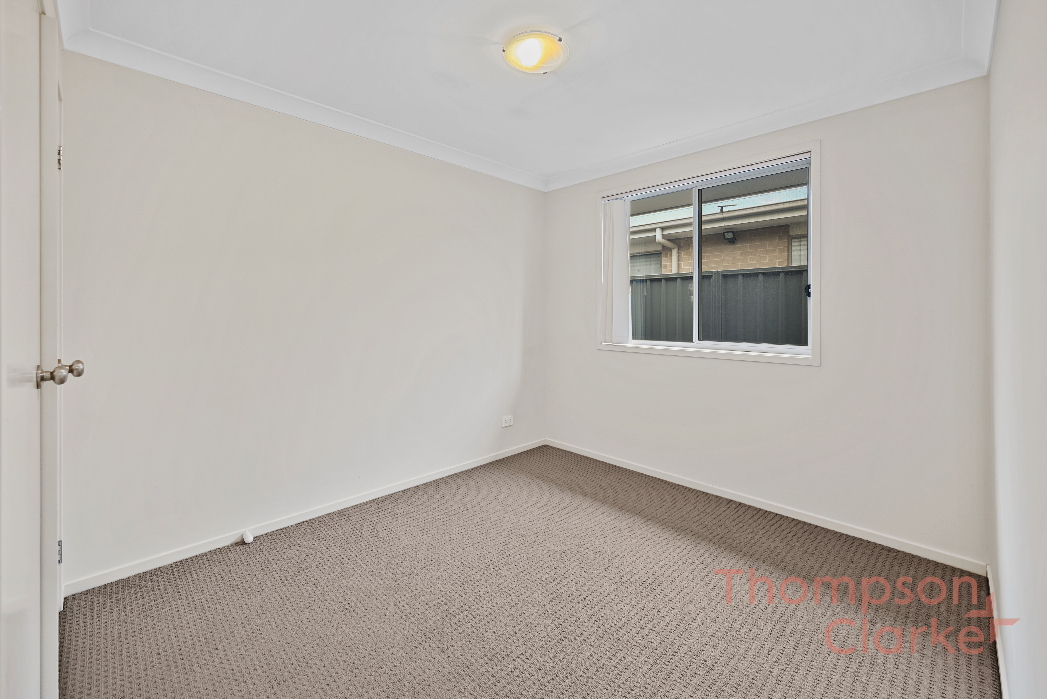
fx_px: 407
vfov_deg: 81.3
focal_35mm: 14
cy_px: 350
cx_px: 524
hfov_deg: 104.2
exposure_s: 1/2.5
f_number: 4.5
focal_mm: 14
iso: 100
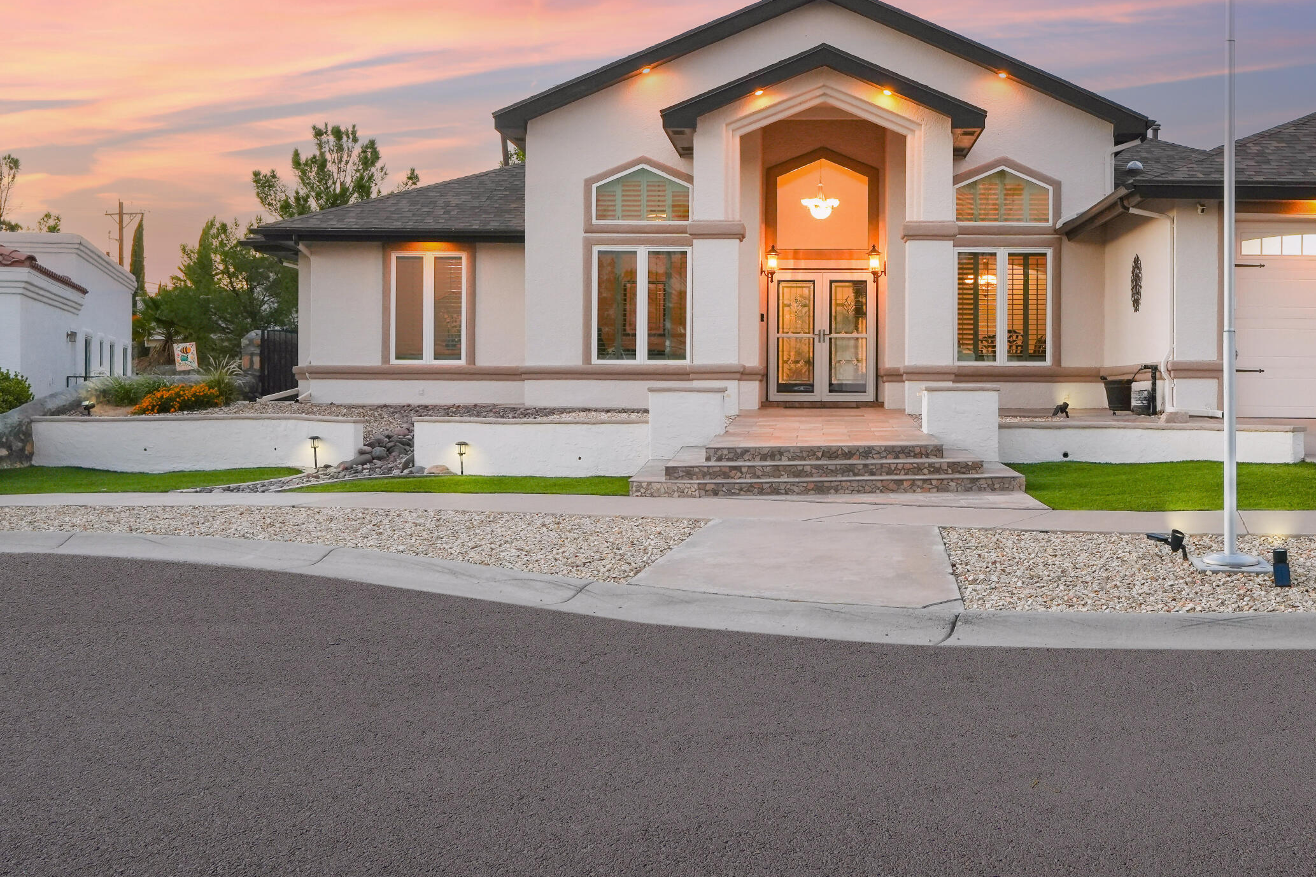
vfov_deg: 29.8
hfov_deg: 43.2
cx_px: 828
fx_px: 1645
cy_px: 390
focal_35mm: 45
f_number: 10
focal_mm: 31
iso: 640
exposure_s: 1/8
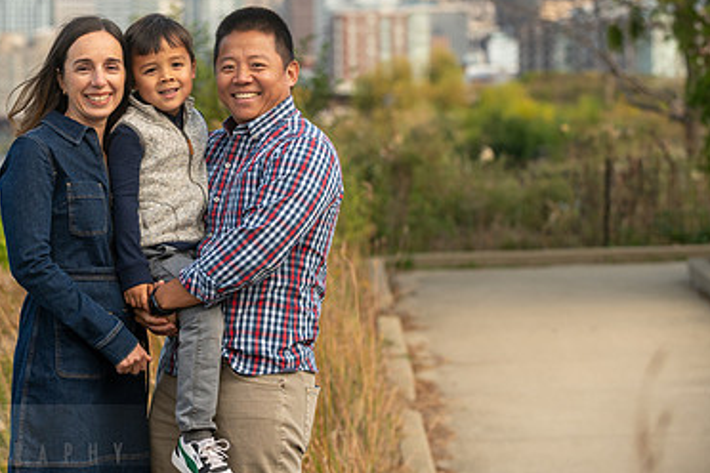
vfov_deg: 8.6
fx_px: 3136
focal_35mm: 159
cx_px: 189
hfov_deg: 12.9
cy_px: 111
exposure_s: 1/800
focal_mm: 102
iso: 400
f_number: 4
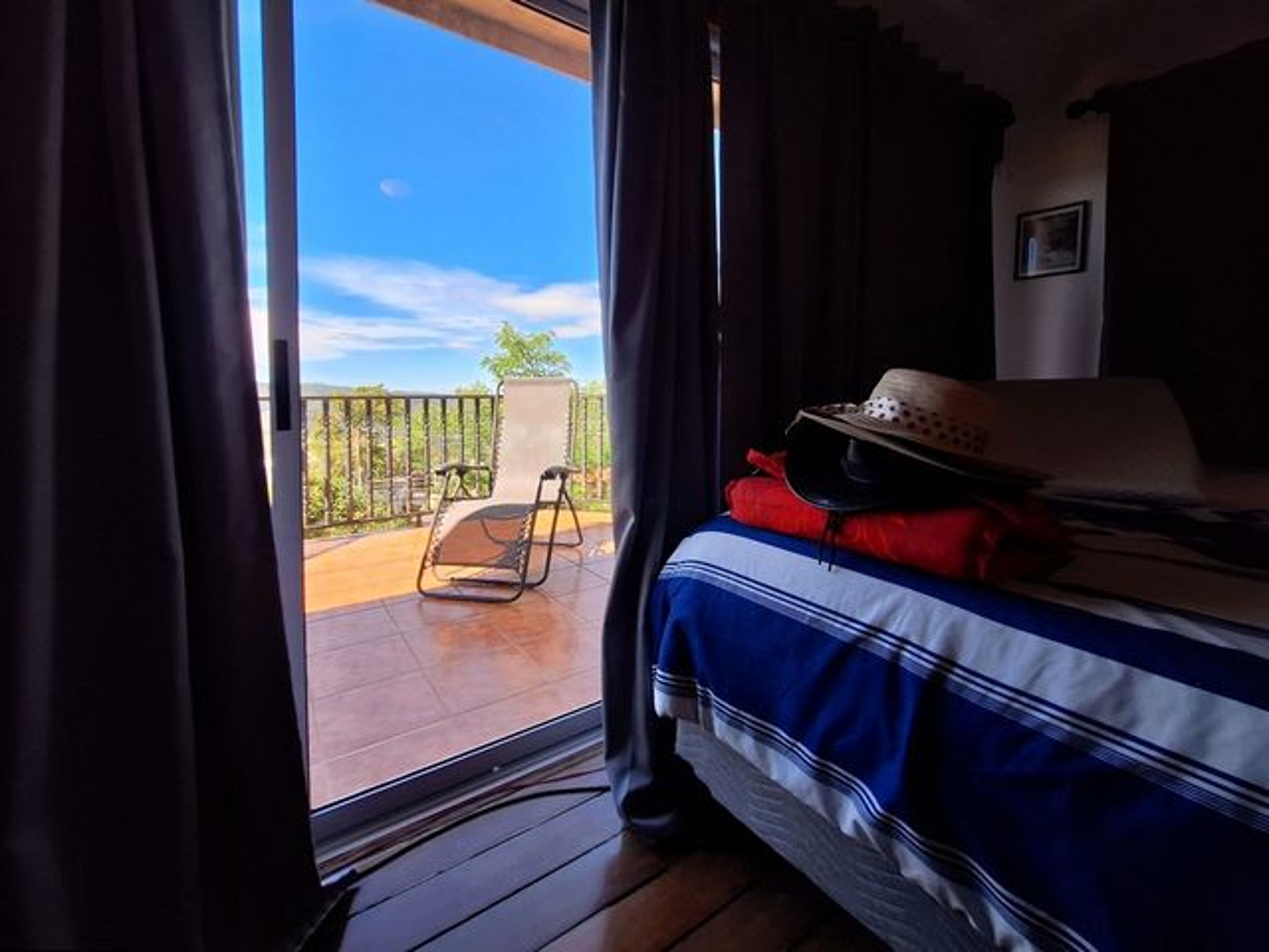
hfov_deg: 106.2
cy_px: 476
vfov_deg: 89.9
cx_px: 634
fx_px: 477
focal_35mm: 13
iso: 40
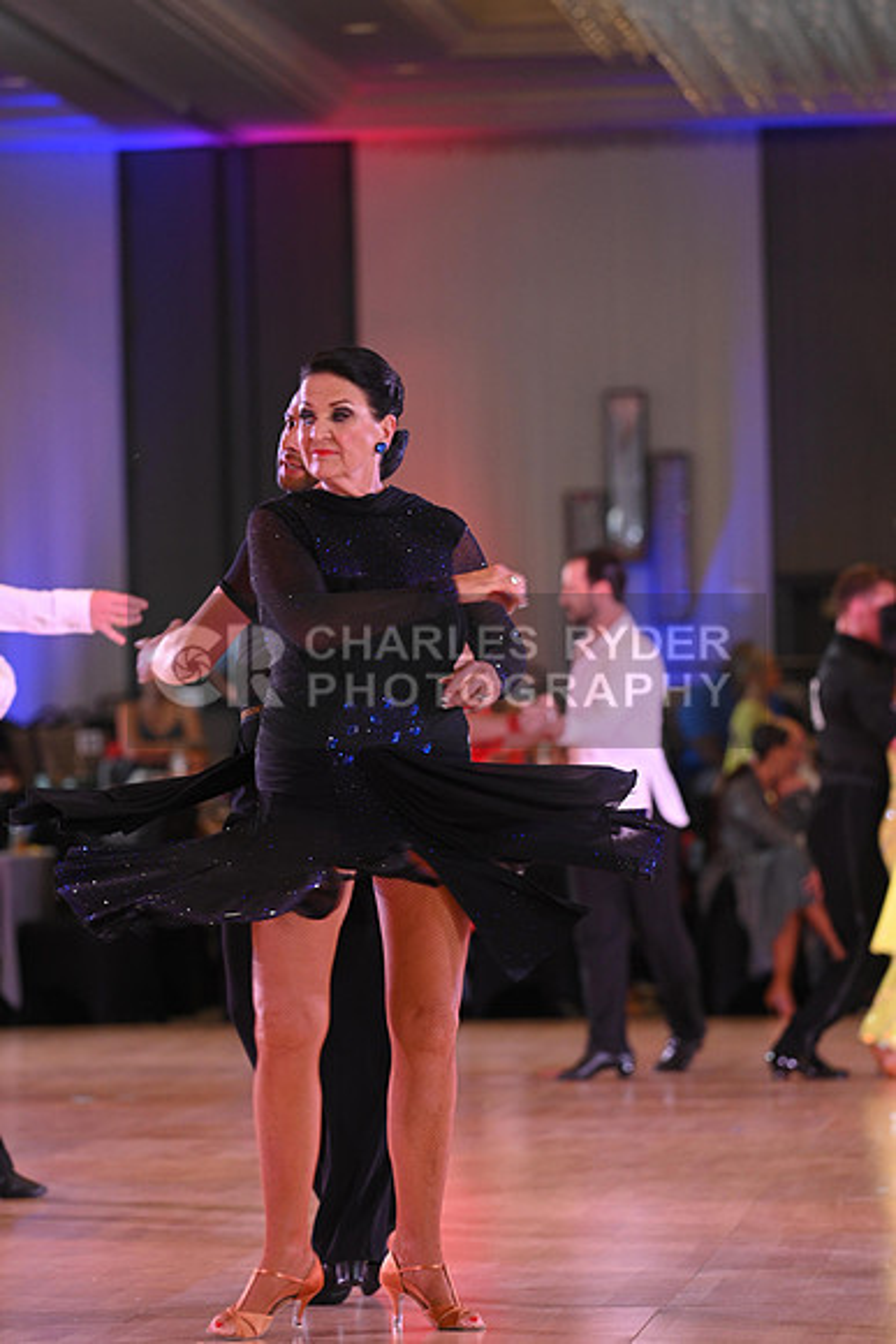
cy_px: 672
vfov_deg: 11.7
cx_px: 448
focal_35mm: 175
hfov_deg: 7.9
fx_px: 6529
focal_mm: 175
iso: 1600
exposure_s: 1/200
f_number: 5
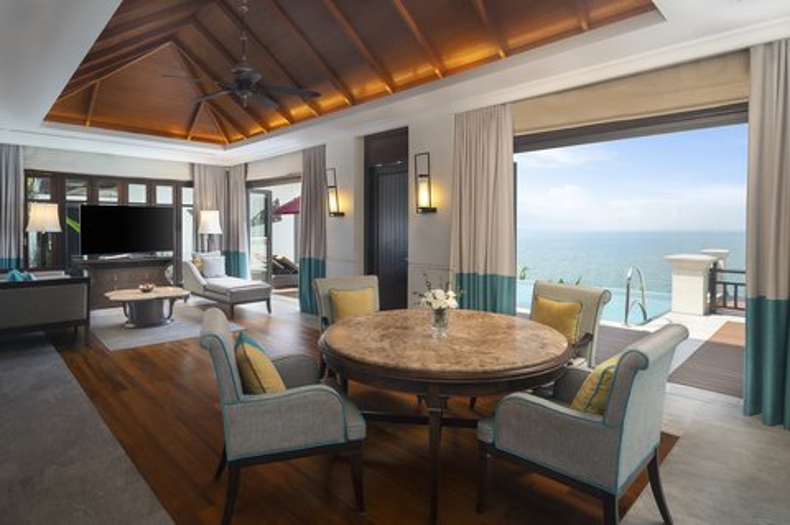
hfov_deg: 87.0
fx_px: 417
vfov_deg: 64.4
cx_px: 395
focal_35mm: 19
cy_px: 262
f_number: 8
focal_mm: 19
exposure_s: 1/8
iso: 320
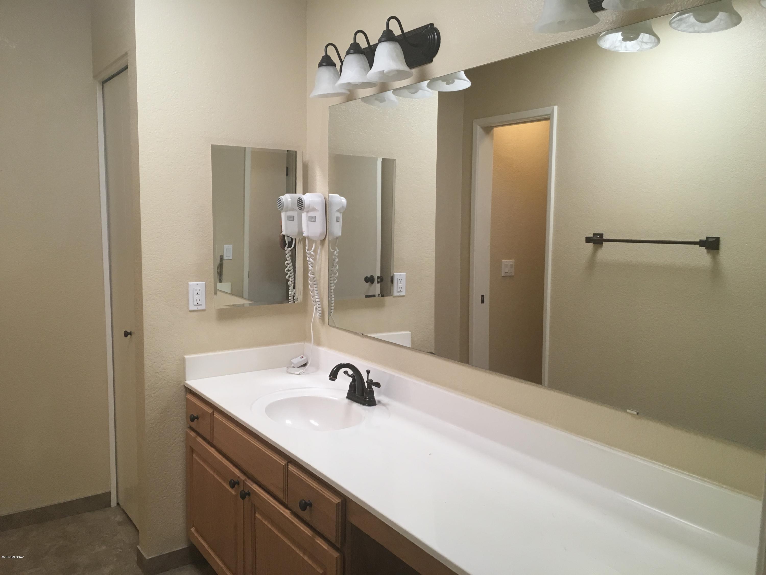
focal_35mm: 29
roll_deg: -0.3
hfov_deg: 61.7
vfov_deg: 48.2
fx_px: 642
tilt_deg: -6.3
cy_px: 288
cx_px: 383
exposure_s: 1/30
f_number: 2.2
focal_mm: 4.15
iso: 80
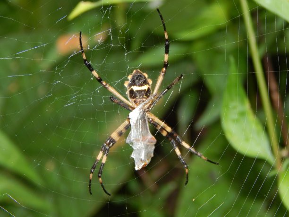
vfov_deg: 8.1
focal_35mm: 184
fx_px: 1536
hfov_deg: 10.7
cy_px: 108
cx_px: 144
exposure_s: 1/30
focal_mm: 32.8
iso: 180
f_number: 10.5
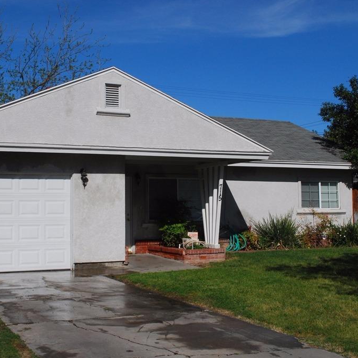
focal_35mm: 50
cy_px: 178
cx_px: 150
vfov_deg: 34.0
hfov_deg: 34.0
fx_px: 585
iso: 400
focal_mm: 26
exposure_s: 1/640
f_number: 13
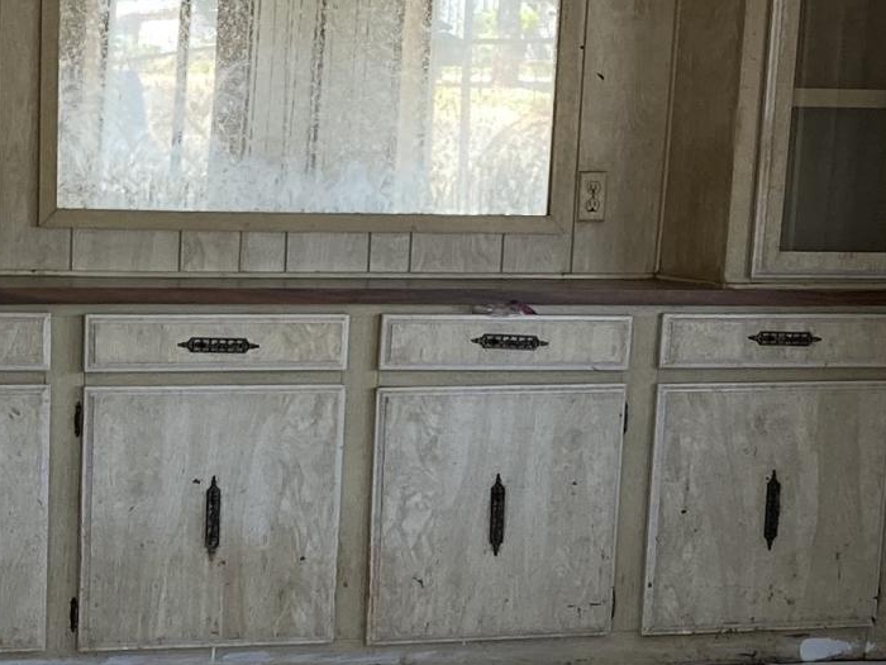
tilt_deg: -11.0
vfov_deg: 12.1
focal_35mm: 120
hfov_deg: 16.2
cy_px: 775
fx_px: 3071
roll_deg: -4.4
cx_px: 82
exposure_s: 1/121
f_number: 1.8
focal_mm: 3.99
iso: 50
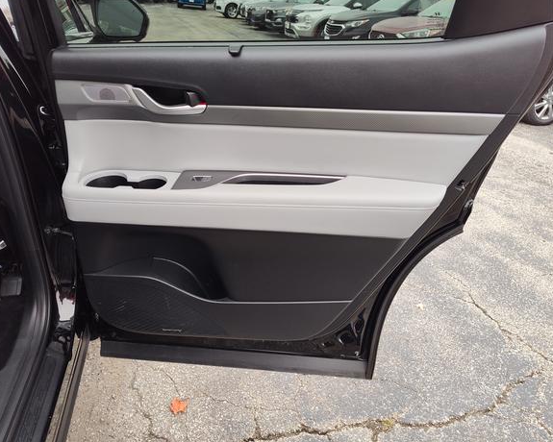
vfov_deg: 56.8
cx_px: 286
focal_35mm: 25
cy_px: 212
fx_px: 409
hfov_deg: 68.1
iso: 172
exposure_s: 1/120
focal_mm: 5.56
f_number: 1.88
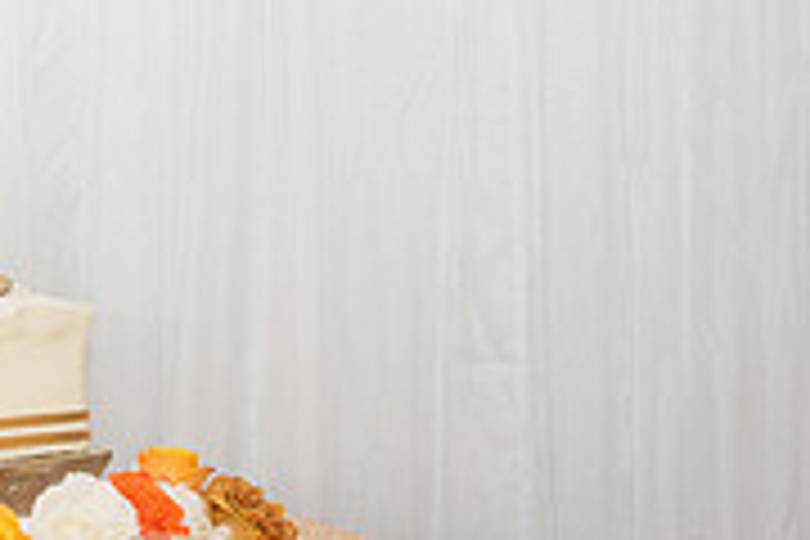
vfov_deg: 13.3
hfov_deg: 17.7
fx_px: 2317
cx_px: -418
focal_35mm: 103
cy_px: 151
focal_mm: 32
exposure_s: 1/160
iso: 1000
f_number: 7.1
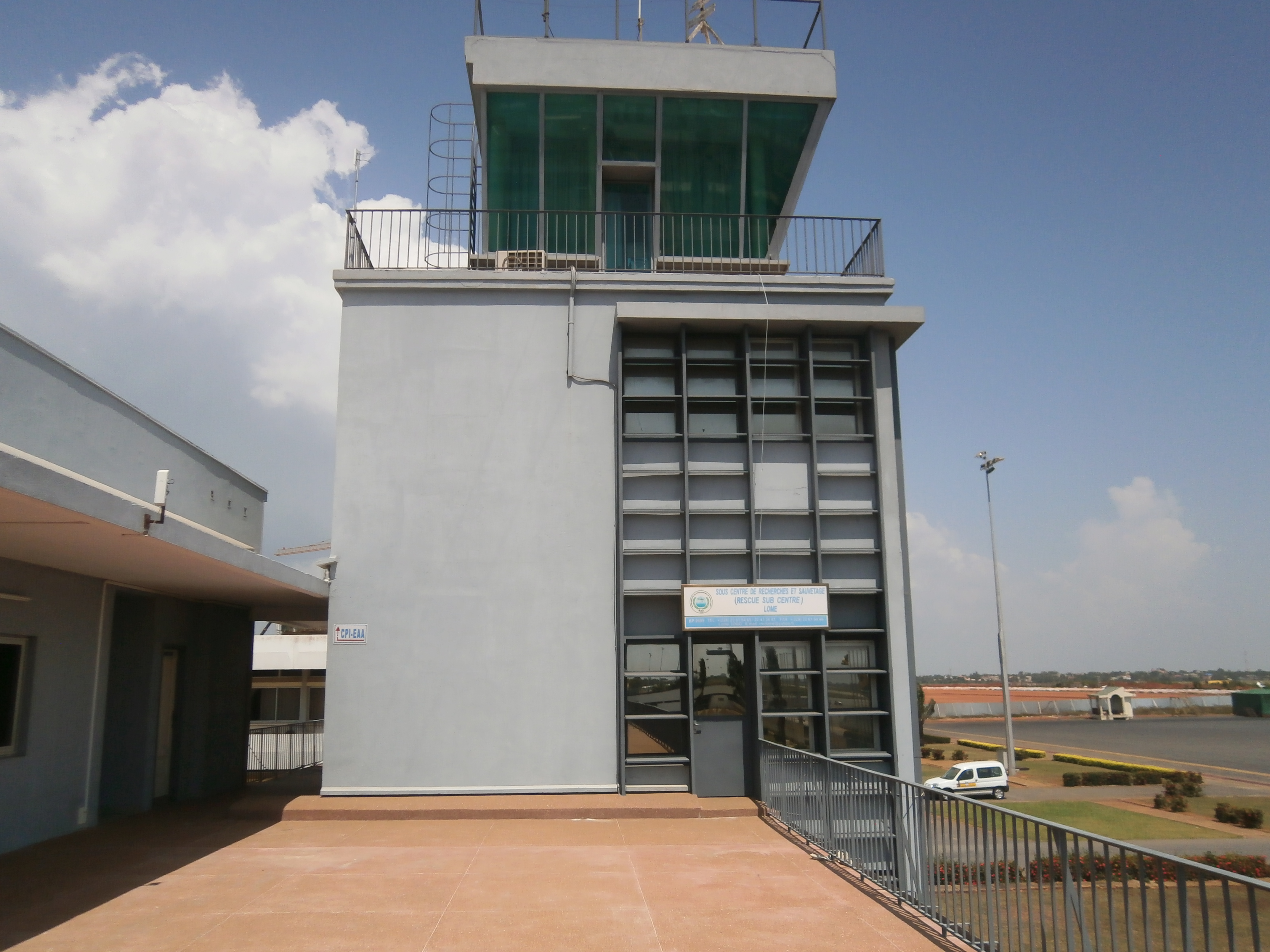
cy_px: 476
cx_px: 635
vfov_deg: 53.1
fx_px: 954
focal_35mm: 26
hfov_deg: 67.3
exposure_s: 1/400
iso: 80
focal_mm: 4.7
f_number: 8
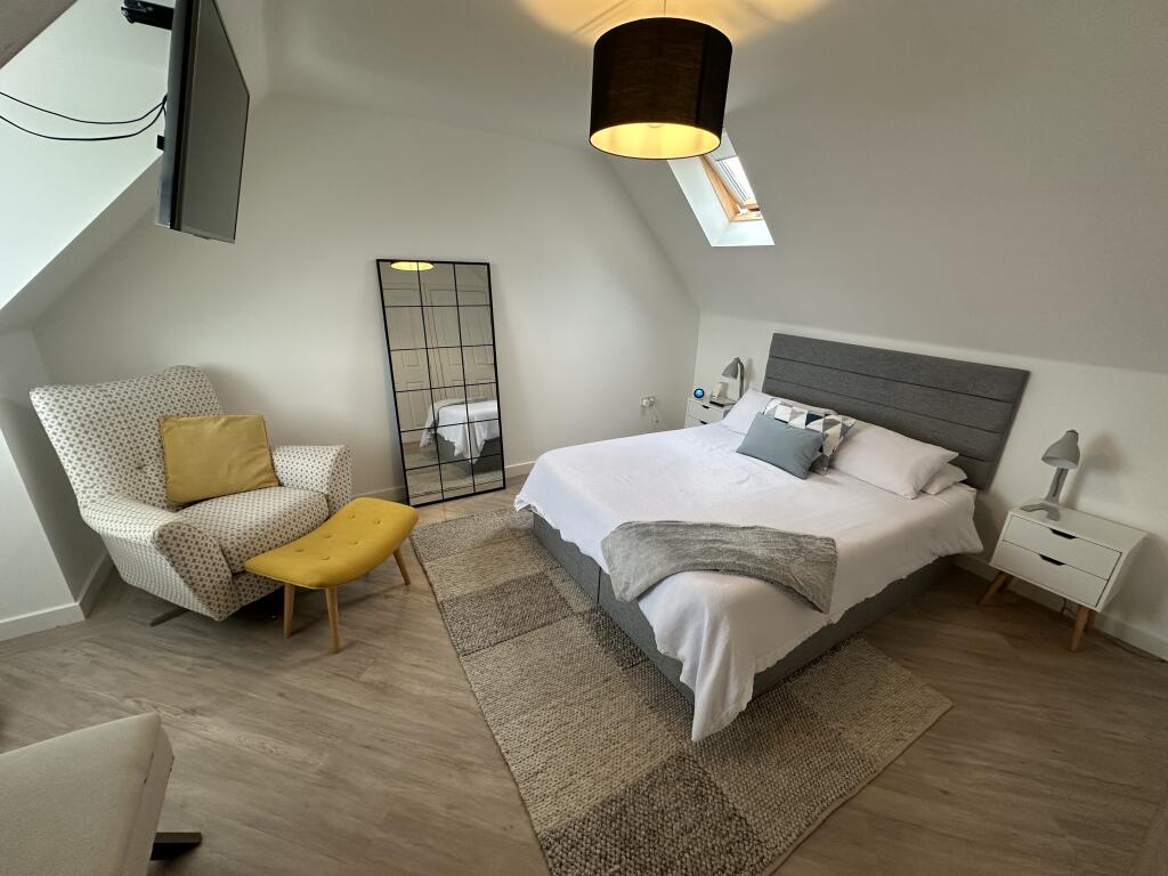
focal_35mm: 14
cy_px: 438
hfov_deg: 102.1
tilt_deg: -19.4
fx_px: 472
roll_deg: -2.1
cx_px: 584
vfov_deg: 85.7
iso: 160
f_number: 2.2
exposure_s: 1/99
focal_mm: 2.22
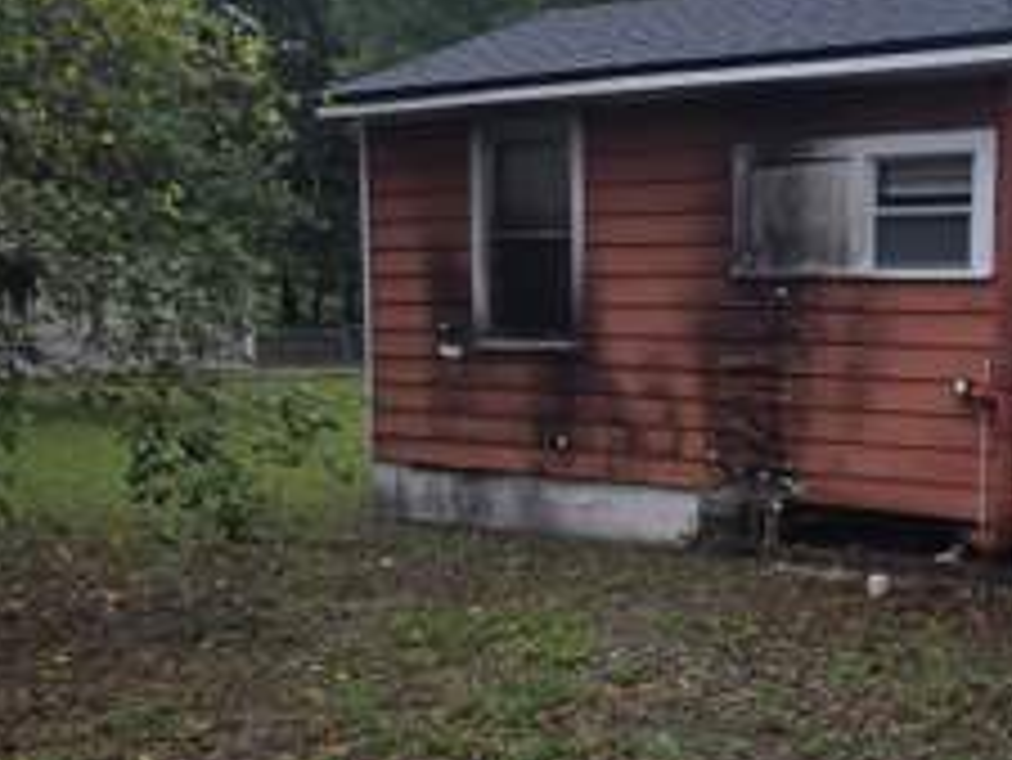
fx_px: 1433
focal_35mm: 49
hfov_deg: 37.9
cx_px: 756
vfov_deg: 29.7
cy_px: 411
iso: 12
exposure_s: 1/193
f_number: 1.7
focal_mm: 6.3
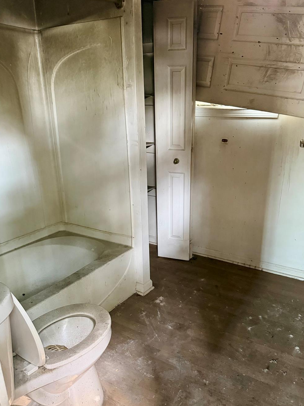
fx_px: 328
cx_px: 174
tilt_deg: -19.9
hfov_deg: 49.6
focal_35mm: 28
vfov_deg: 63.4
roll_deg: +0.2
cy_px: 220
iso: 800
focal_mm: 6.76
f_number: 1.78
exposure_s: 1/47
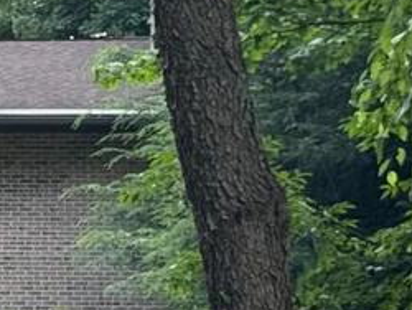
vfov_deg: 5.4
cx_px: -532
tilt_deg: +6.6
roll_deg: -0.7
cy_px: 272
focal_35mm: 276
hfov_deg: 6.8
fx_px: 3288
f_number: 1.78
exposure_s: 1/293
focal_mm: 6.76
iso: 64
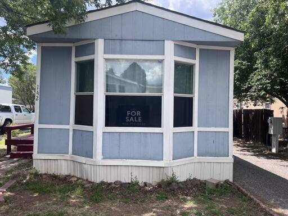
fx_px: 216
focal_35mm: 26
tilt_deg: -0.9
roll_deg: -1.5
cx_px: 144
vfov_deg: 53.1
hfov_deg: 67.3
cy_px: 108
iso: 50
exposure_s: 1/1511
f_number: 1.5
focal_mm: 5.7
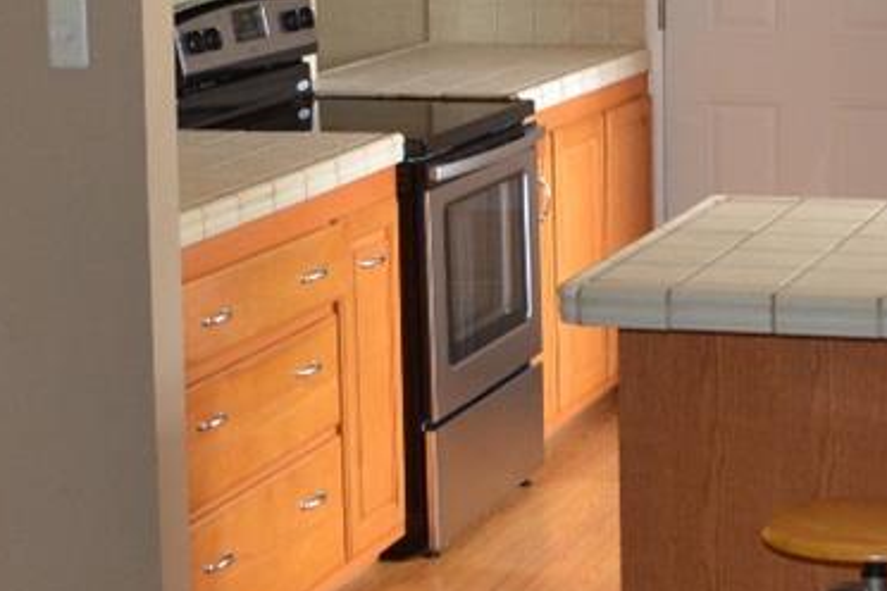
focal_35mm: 109
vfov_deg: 12.6
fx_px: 2685
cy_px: 231
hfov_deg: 18.4
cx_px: 806
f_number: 3.5
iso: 640
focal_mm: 18
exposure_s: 1/60
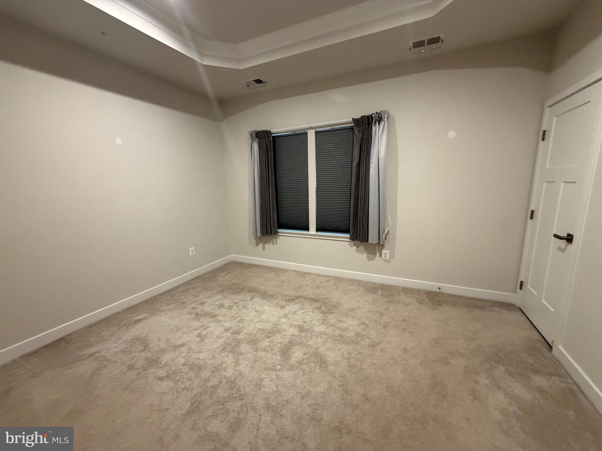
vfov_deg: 85.7
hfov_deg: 102.1
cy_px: 226
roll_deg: +1.9
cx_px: 301
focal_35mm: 14
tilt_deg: -10.6
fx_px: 243
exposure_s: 1/60
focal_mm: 2.22
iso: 500
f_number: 2.2
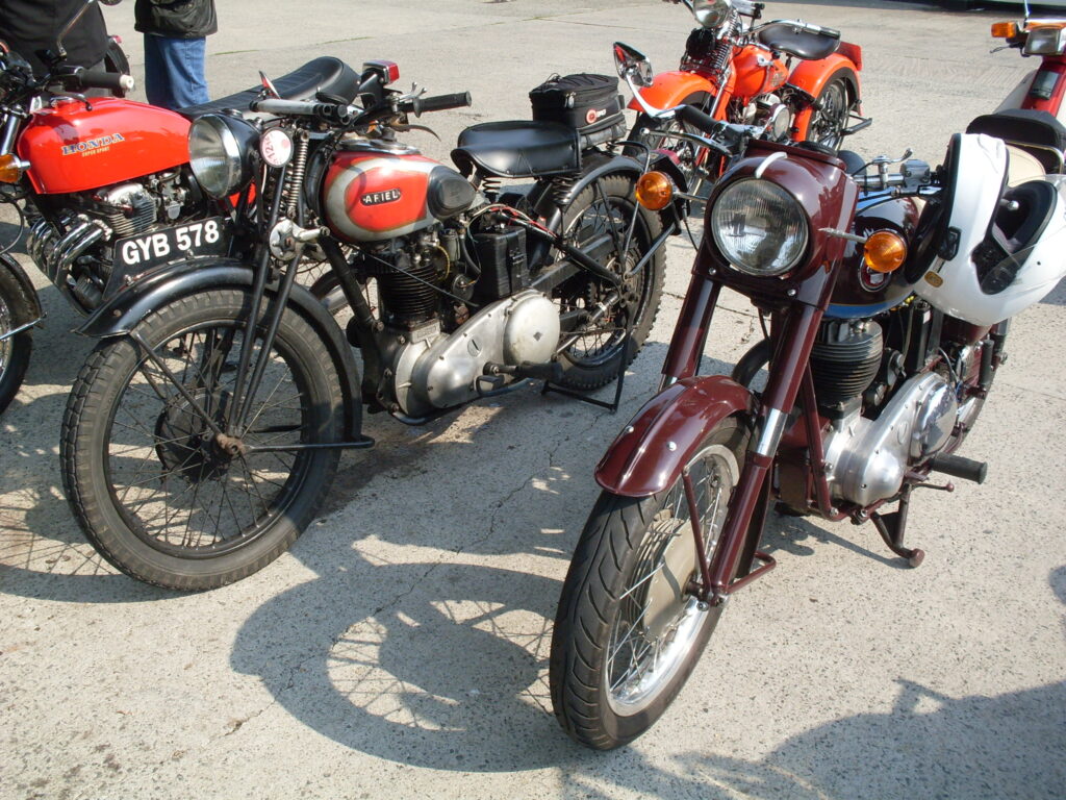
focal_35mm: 38
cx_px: 533
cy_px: 400
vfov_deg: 37.7
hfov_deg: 49.0
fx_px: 1170
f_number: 8.4
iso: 80
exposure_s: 1/125
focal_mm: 6.3
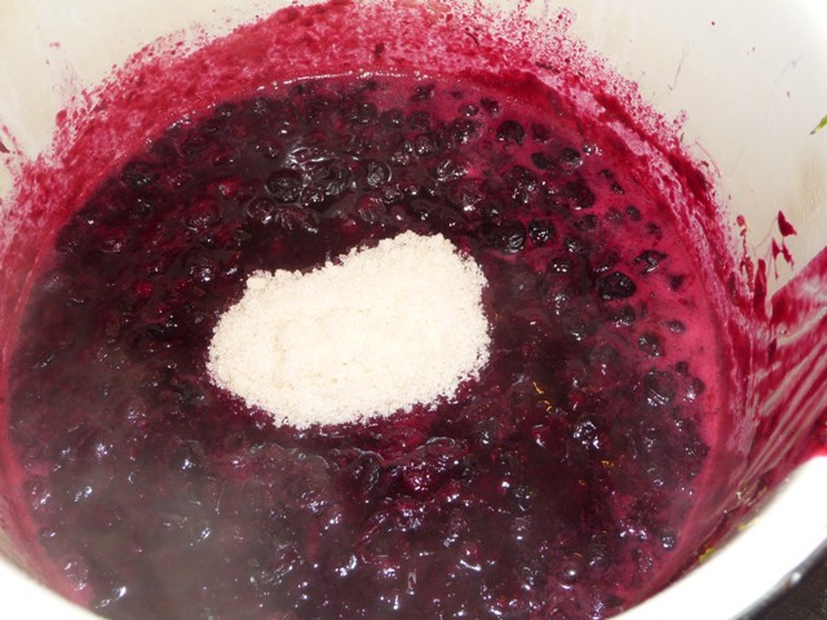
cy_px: 310
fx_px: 1075
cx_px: 414
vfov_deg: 32.2
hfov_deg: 42.1
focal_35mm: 45
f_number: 4.1
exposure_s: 1/30
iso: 100
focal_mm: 7.6
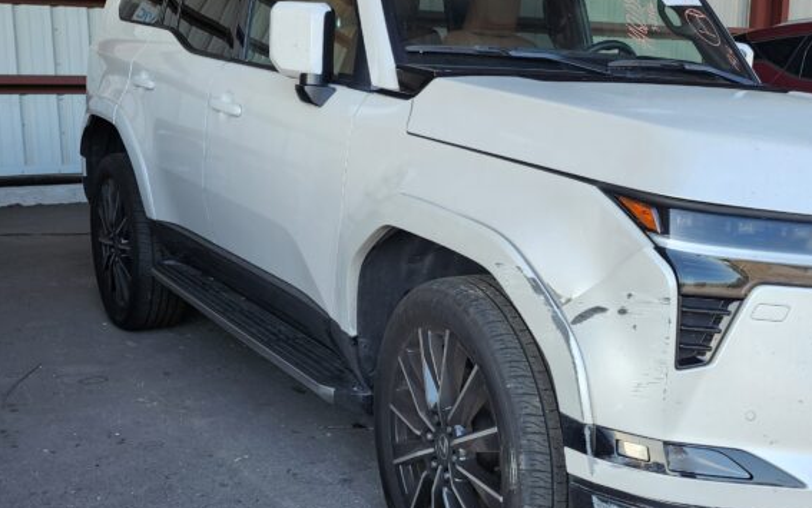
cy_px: 288
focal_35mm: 44
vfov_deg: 29.2
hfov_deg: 44.5
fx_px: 974
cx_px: 546
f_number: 1.8
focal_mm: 5.54
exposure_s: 1/180
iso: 40
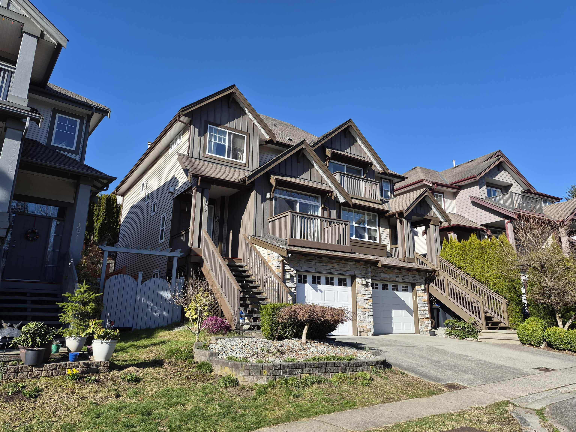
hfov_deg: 73.9
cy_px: 216
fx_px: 383
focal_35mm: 23
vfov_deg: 58.9
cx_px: 288
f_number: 1.8
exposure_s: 1/4288
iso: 80
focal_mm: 5.4
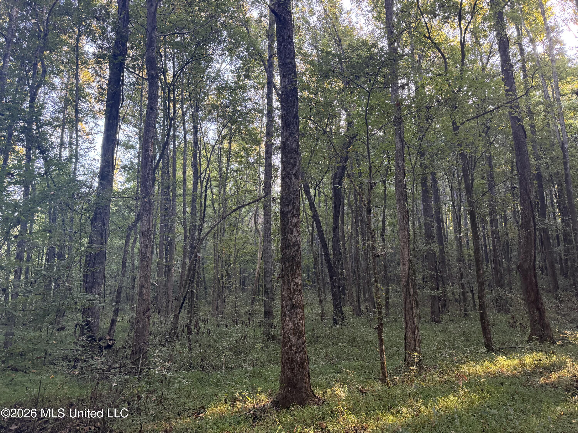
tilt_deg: +10.7
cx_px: 289
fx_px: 401
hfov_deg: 71.6
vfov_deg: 56.8
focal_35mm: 24
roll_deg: +0.9
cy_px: 216
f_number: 1.78
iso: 250
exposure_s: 1/60
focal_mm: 6.76
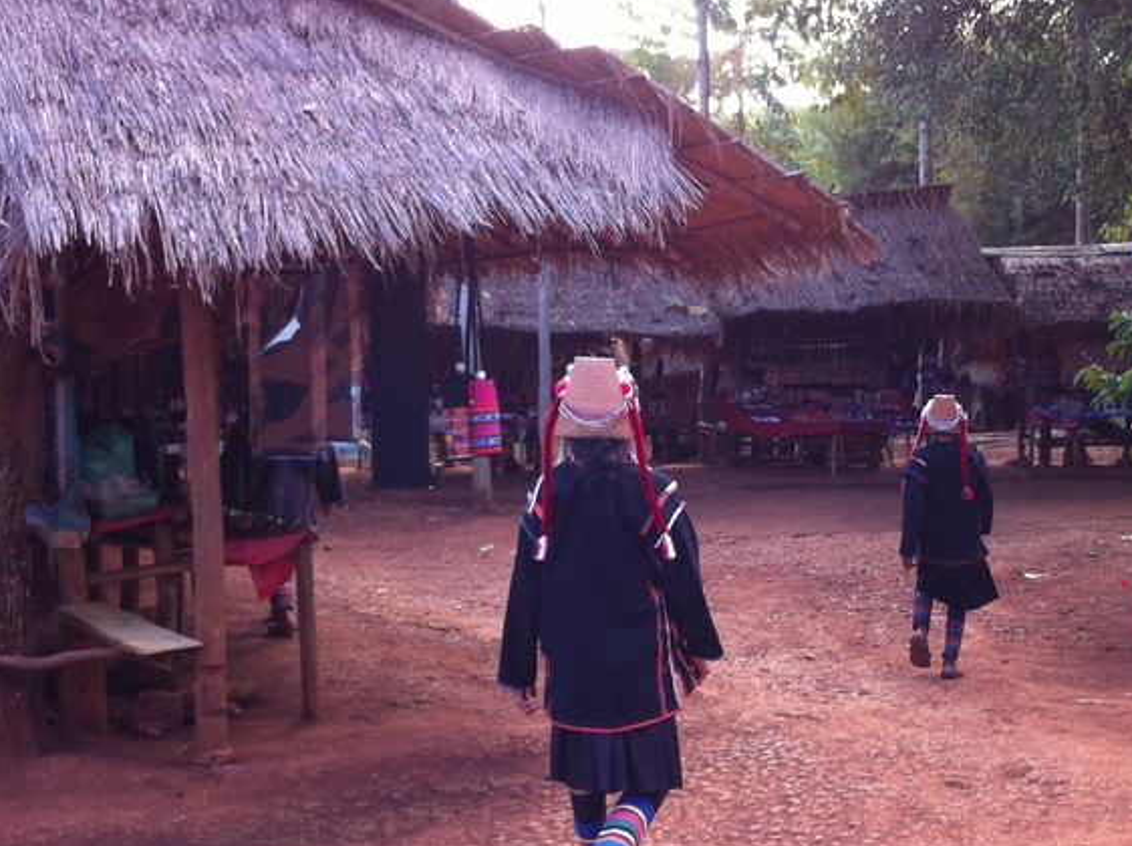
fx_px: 1960
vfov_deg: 24.4
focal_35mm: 60
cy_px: 435
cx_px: 675
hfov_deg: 32.1
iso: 125
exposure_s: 1/120
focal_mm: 3.85
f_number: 2.8
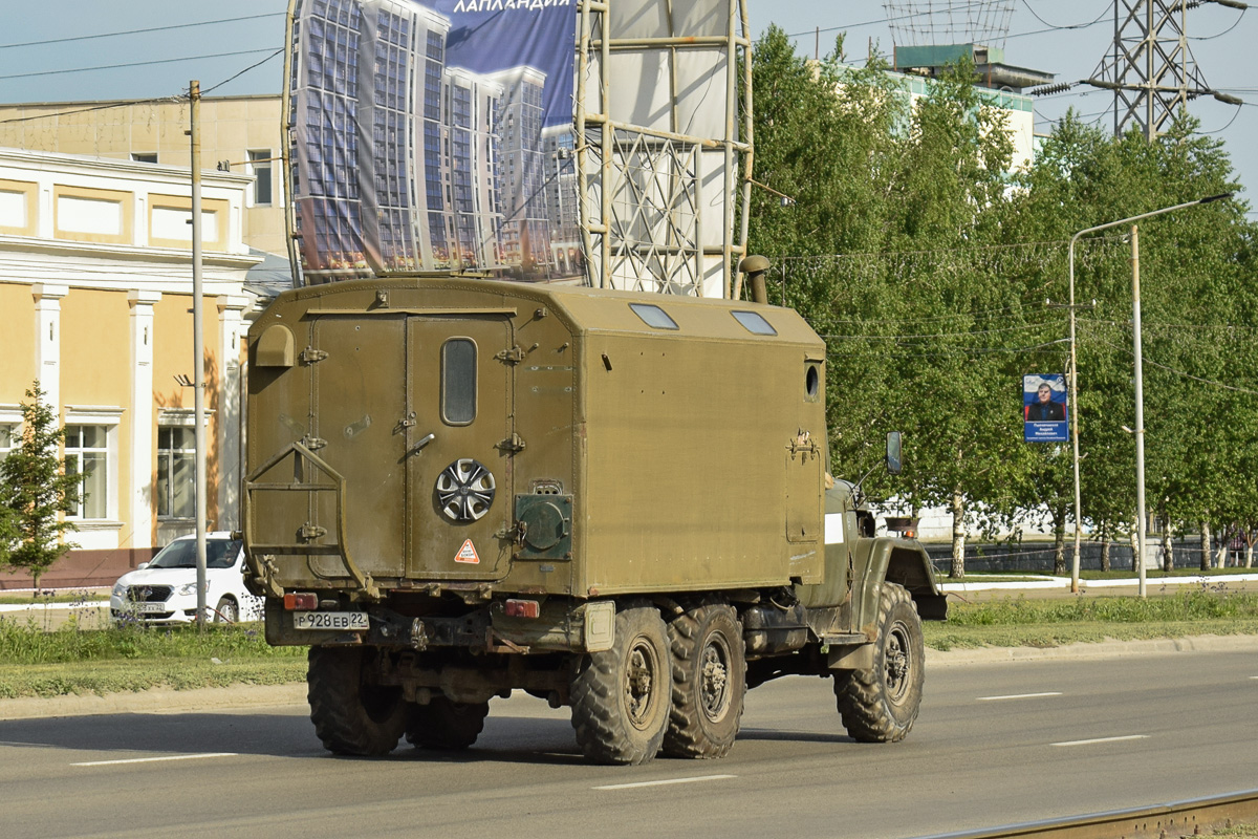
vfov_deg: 16.6
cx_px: 629
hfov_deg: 24.6
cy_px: 420
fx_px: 2883
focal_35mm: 82
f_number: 5.6
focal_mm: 55
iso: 200
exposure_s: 1/800
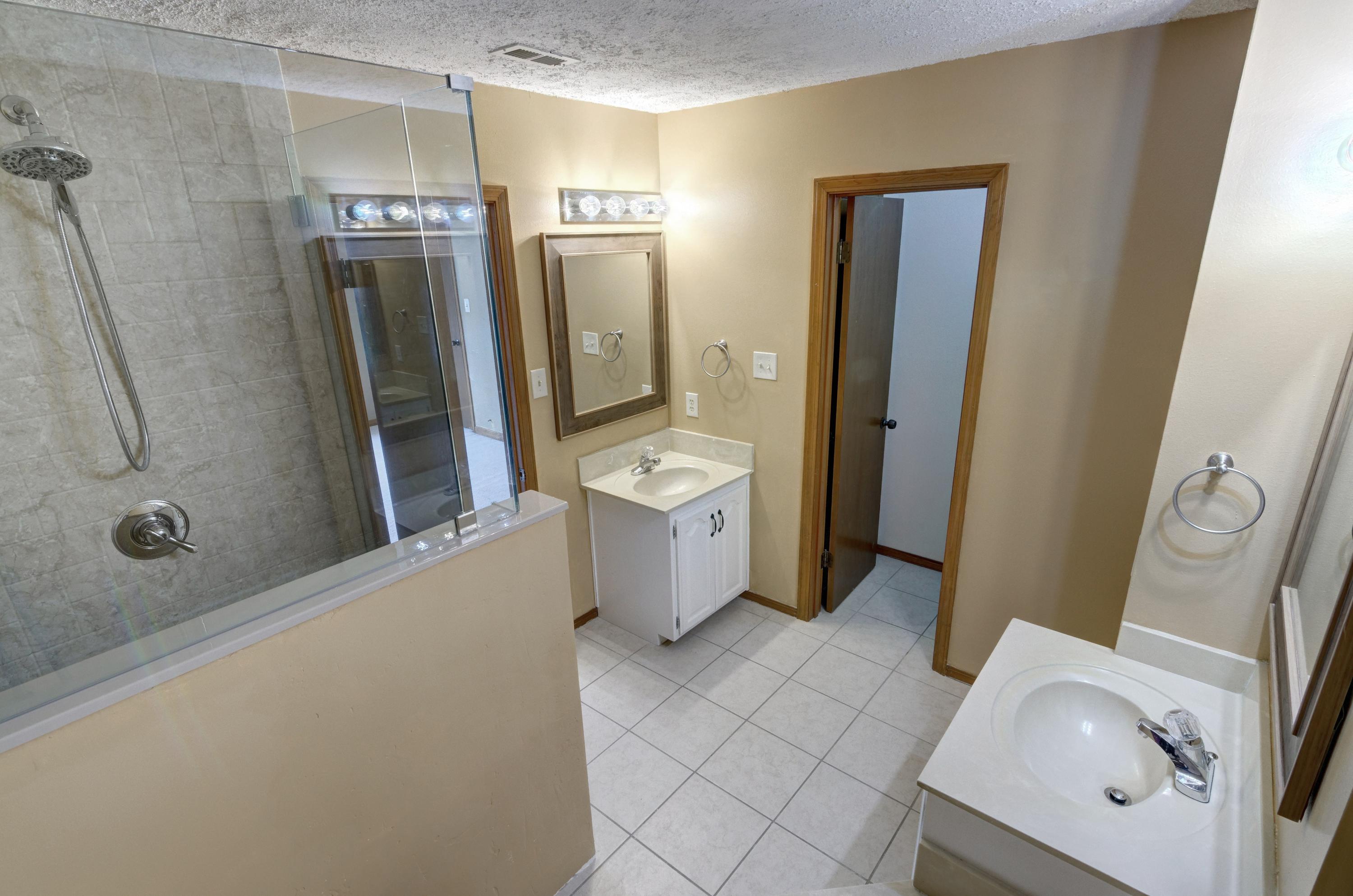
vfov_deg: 71.8
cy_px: 448
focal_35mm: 16
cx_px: 676
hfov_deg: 95.1
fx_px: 619
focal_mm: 11
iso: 400
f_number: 9
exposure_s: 1/15
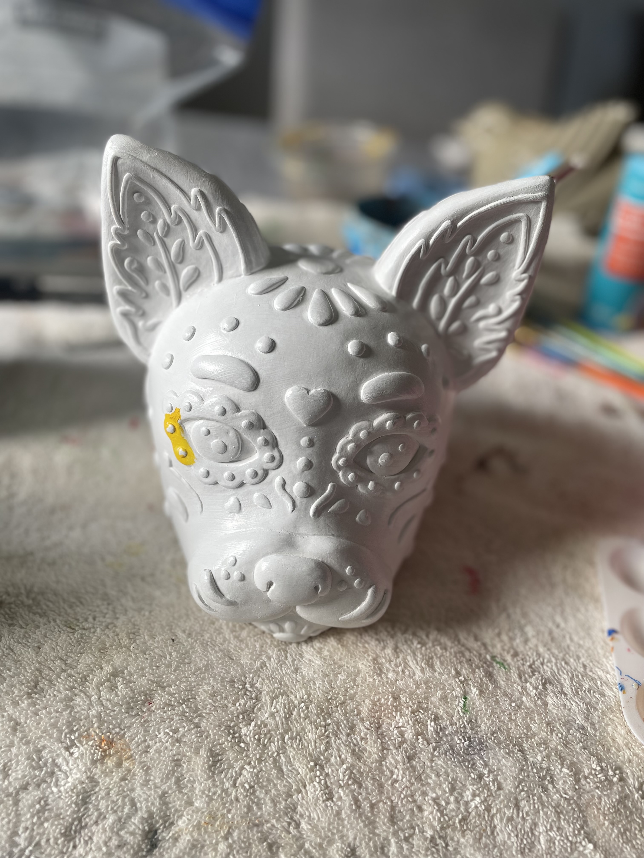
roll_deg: -6.0
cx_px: 322
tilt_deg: -37.6
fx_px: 645
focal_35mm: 26
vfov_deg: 67.3
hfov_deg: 53.1
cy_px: 429
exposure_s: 1/132
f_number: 1.6
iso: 32
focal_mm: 4.2
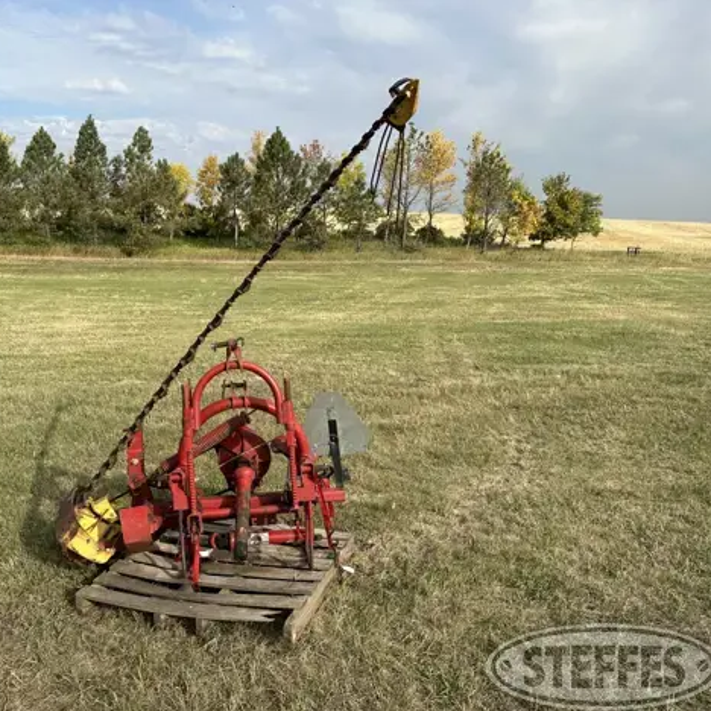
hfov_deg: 55.0
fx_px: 674
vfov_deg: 55.6
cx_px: 269
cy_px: 363
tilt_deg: -9.1
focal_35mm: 29
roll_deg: -1.5
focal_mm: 6.86
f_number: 1.78
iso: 80
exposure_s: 1/3861
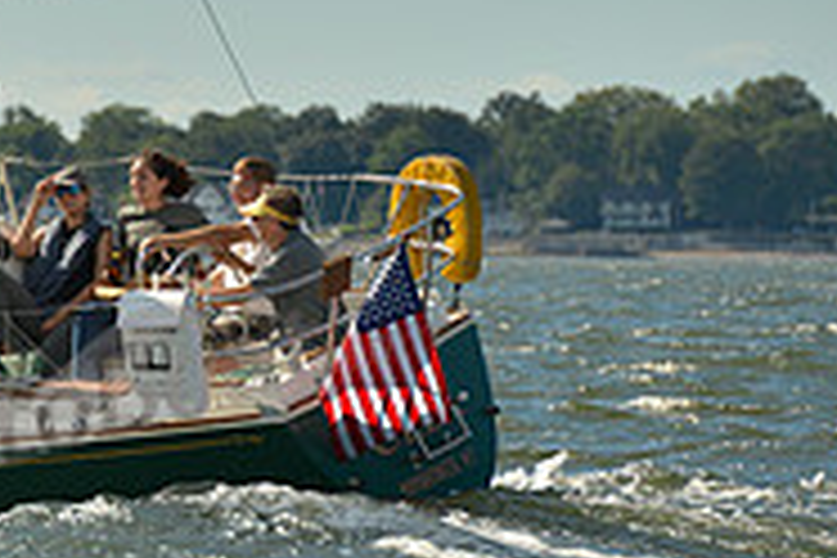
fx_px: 14507
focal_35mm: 624
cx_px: -423
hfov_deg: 3.3
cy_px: 227
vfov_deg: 2.2
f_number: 8
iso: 200
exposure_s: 1/1250
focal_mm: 200
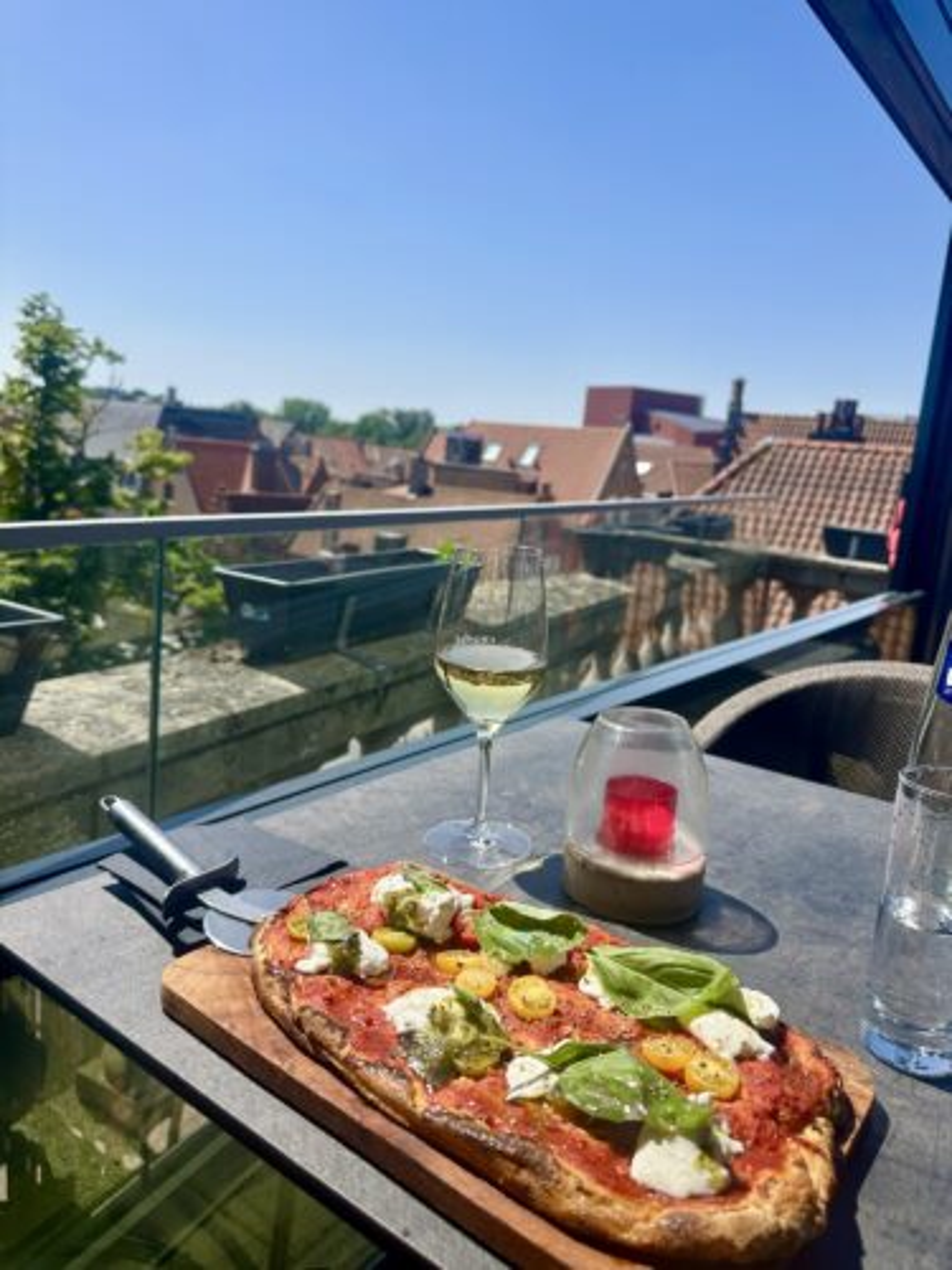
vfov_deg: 71.6
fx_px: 880
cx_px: 476
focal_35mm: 24
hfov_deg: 56.8
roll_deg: -6.1
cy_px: 635
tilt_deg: -11.1
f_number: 1.78
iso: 80
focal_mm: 6.86
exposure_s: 1/5263
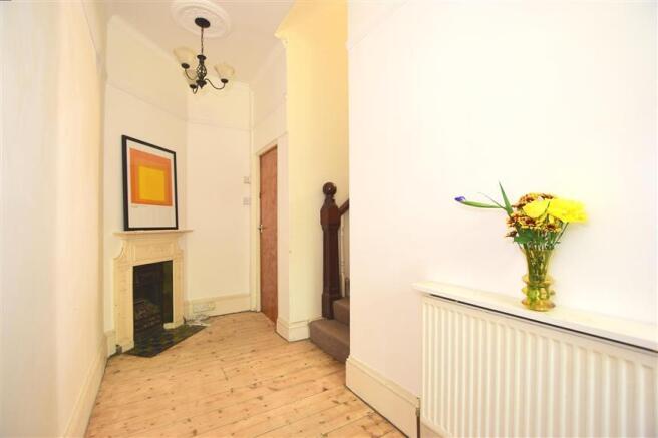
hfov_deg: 100.4
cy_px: 219
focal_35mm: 15
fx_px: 274
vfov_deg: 77.3
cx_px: 329
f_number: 5
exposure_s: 1/2
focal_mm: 10
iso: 200
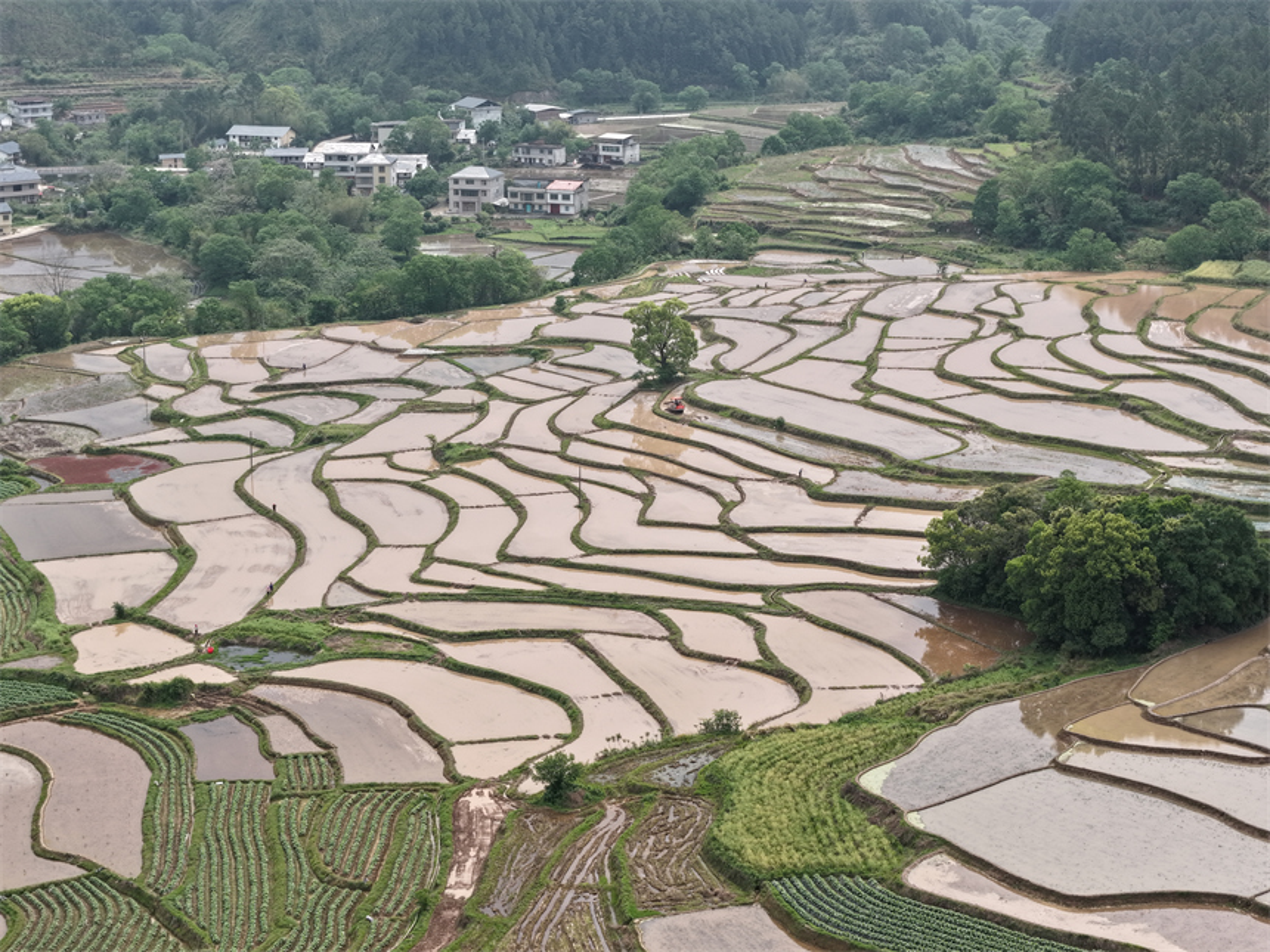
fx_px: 2568
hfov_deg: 27.8
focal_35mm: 70
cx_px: 635
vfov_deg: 21.0
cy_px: 476
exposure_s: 1/640
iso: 100
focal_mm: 19.35
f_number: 2.8
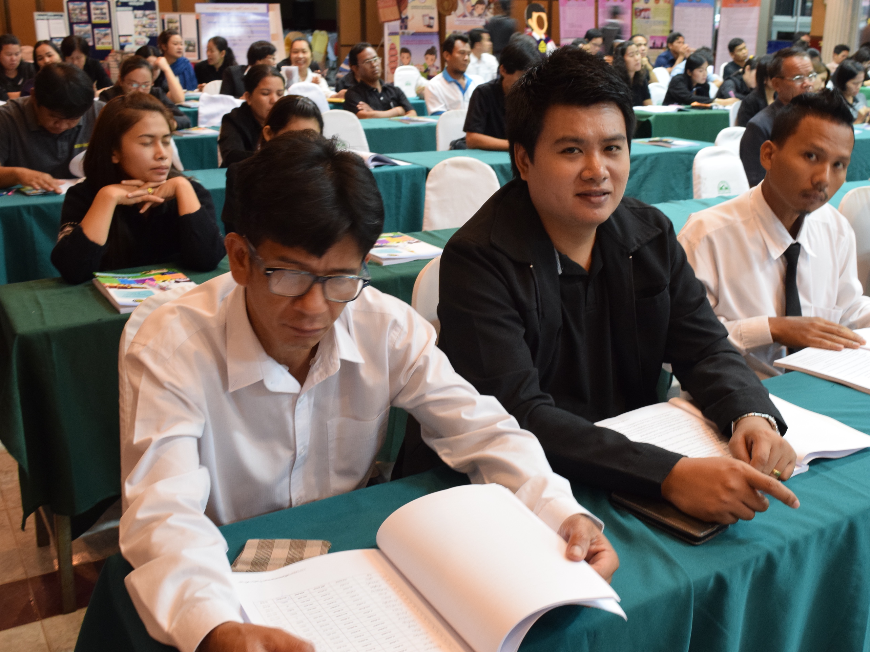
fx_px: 930
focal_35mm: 37
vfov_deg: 38.7
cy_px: 335
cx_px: 484
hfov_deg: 50.0
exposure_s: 1/8
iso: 1600
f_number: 5.6
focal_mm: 22
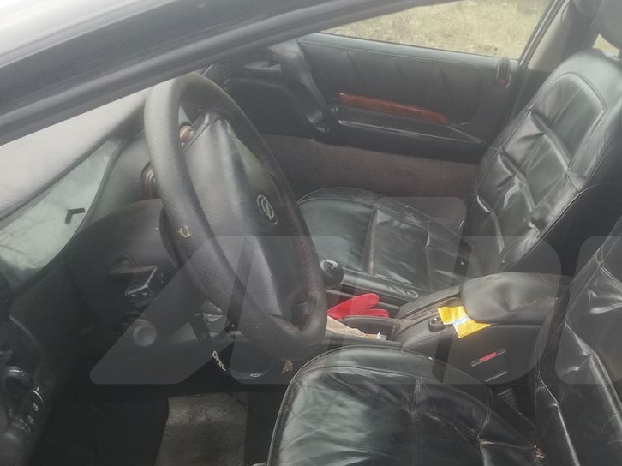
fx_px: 772
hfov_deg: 42.1
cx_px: 492
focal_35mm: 43
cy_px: 291
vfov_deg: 33.4
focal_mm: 3.81
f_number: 2.2
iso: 80
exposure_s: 1/50
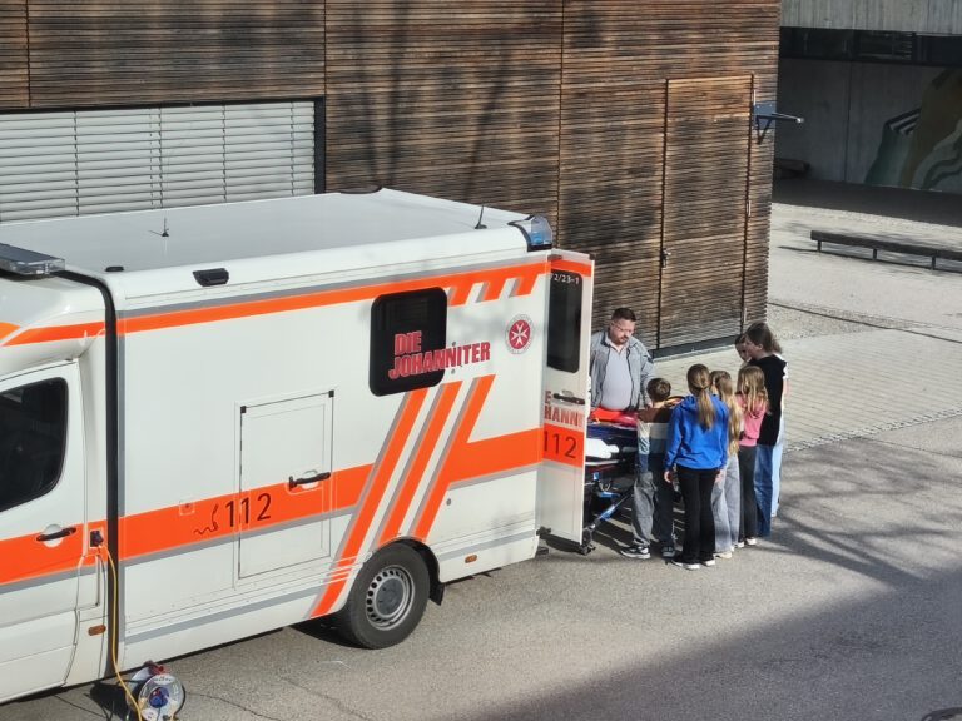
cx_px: 481
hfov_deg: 25.7
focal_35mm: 76
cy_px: 360
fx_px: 2112
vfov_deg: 19.4
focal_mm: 6.18
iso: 50
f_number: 1.65
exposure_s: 1/787
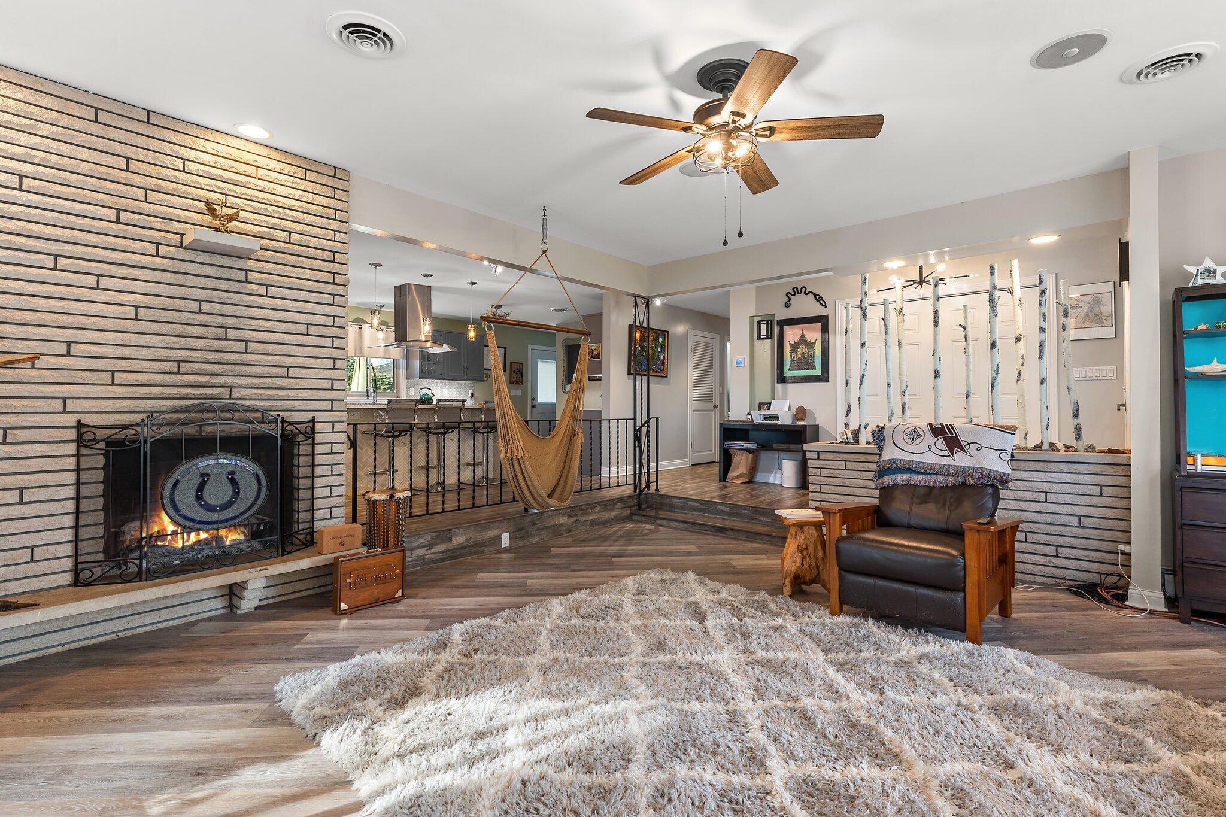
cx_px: 613
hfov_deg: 99.3
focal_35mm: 15
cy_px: 408
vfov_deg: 76.2
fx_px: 521
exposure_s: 1/2.5
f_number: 9
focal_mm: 15.3
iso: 400
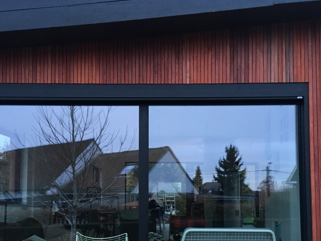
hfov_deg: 44.8
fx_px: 389
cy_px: 168
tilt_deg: +2.9
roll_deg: -0.7
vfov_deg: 33.9
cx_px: 152
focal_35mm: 42
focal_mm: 4.15
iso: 125
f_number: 2.2
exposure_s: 1/33
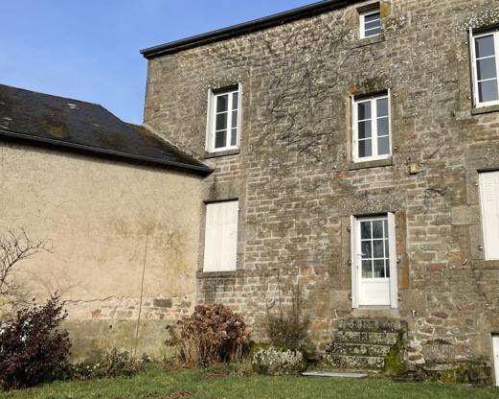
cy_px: 166
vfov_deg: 38.1
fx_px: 576
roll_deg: -1.5
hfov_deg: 46.7
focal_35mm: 39
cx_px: 292
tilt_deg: +14.4
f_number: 1.6
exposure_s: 1/2451
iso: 32
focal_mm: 4.2
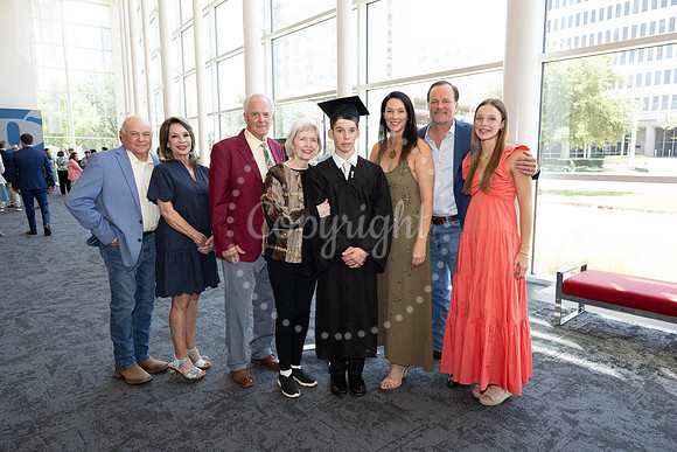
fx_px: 489
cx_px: 338
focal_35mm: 26
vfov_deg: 49.6
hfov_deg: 69.4
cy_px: 226
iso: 800
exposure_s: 1/200
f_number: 5.6
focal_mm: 26
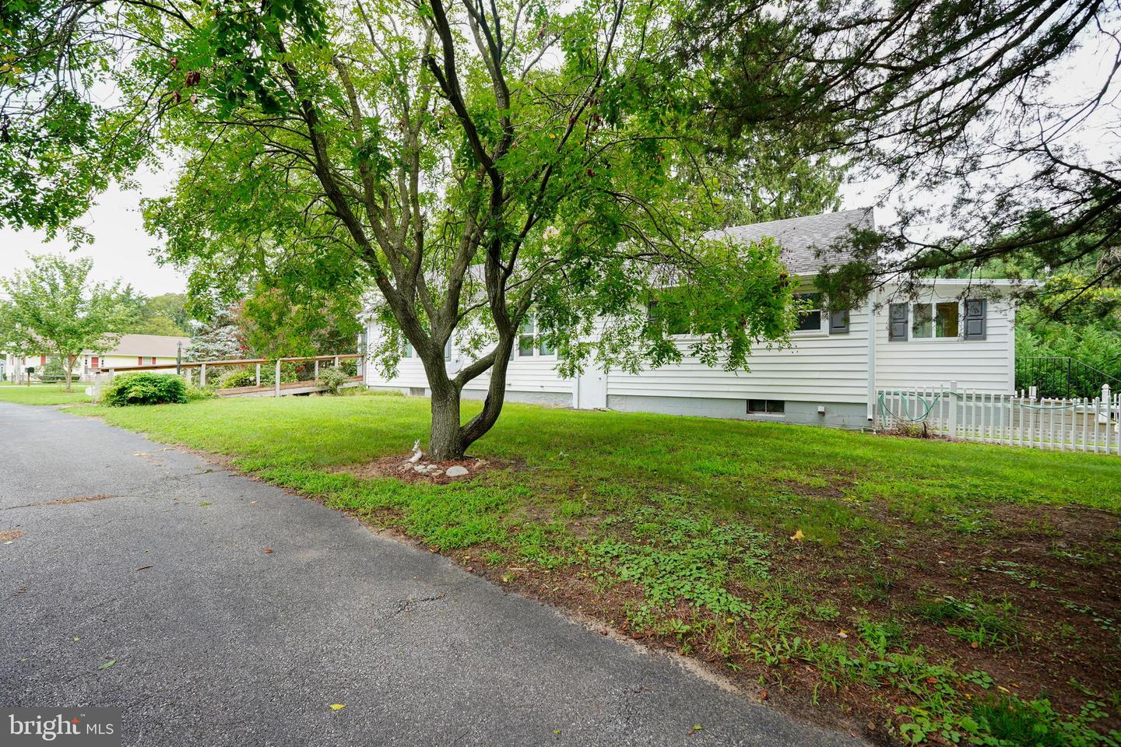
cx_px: 560
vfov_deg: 77.3
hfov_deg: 100.4
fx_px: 467
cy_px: 374
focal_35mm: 15
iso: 100
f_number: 4
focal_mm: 10
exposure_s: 1/60
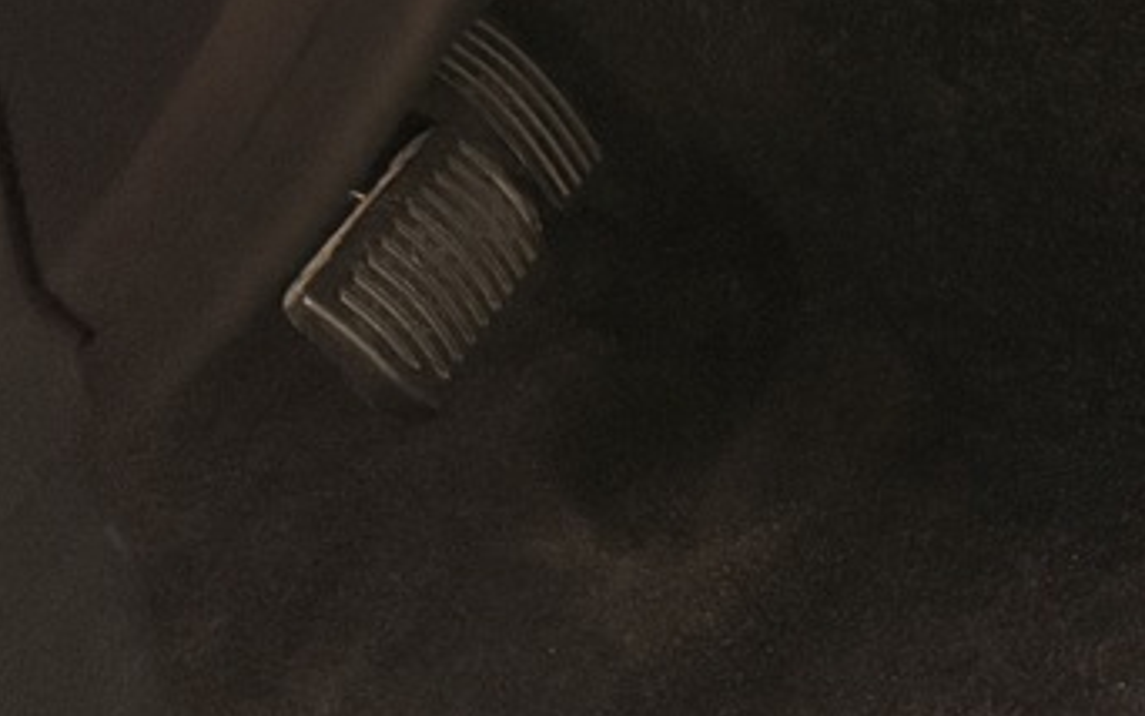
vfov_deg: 10.5
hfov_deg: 15.8
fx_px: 3340
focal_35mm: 107
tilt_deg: -11.7
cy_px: -997
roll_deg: +4.2
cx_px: 2220
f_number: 1.78
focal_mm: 6.76
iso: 500
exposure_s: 1/50
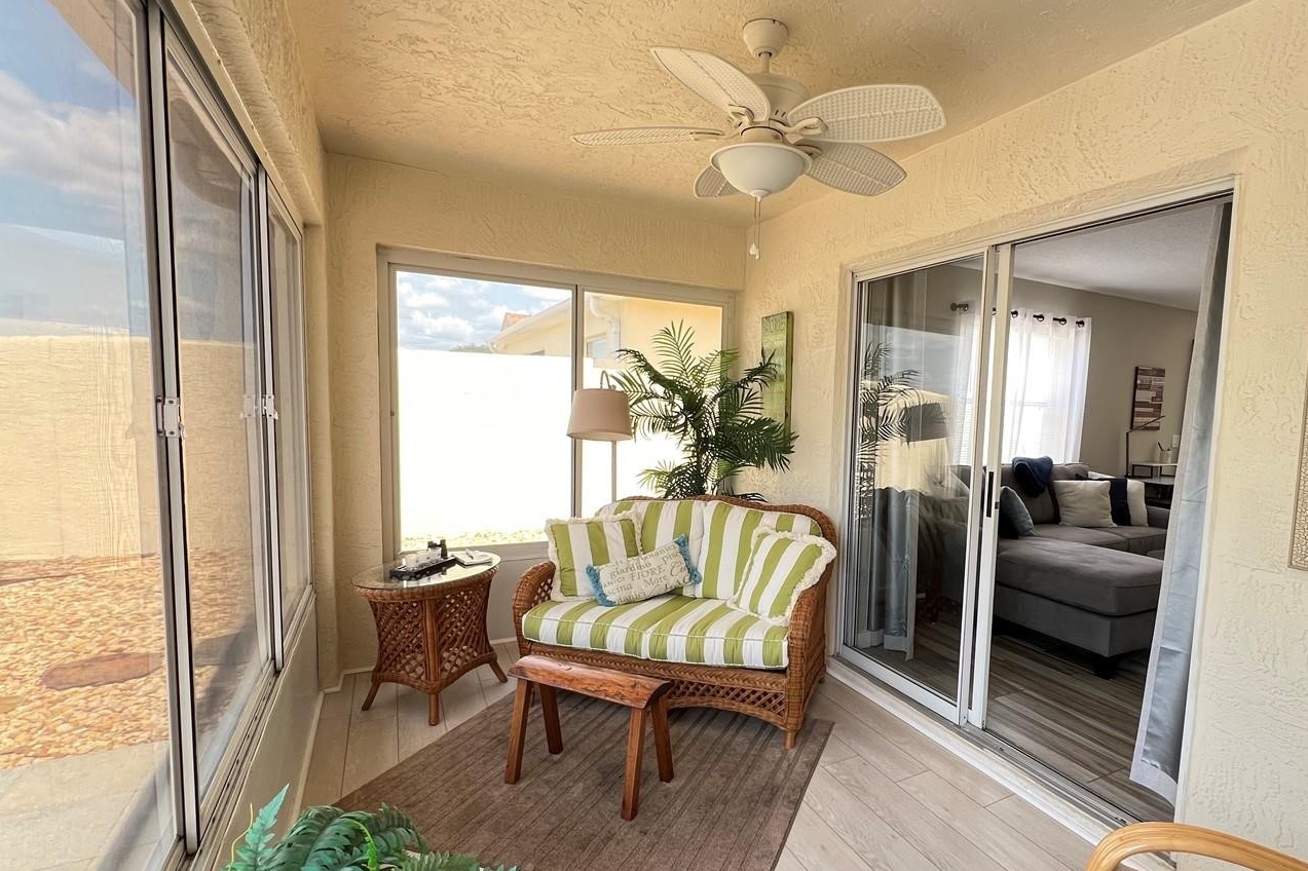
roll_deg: -2.2
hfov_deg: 92.3
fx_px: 617
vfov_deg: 70.3
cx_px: 771
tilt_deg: -5.6
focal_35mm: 17
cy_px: 465
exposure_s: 1/99
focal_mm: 1.57
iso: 80
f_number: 1.8
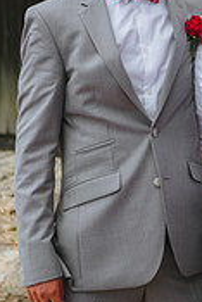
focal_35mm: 149
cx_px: 212
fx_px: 1252
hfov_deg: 9.2
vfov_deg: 13.7
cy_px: 78
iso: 80
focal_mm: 58
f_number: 2.8
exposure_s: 1/400
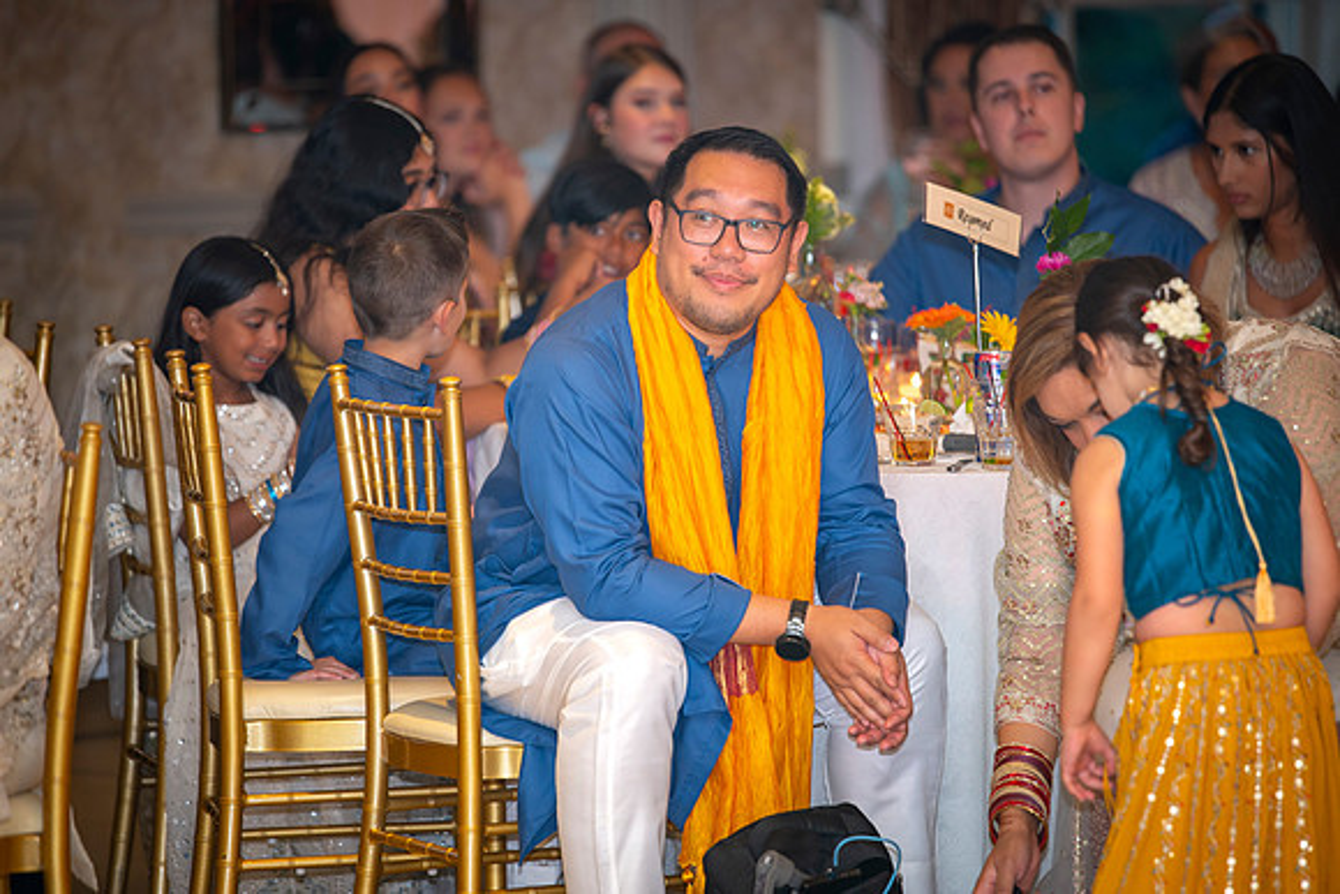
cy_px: 441
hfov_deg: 9.6
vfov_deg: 6.4
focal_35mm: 215
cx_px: 659
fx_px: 7989
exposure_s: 1/100
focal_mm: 200
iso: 800
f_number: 2.8
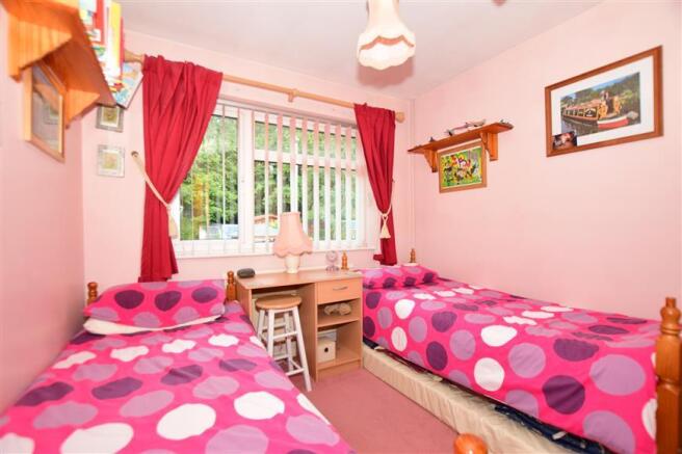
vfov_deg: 77.3
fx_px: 284
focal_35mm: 15
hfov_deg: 100.4
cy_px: 227
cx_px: 341
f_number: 5
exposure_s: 1/80
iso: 200
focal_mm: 10
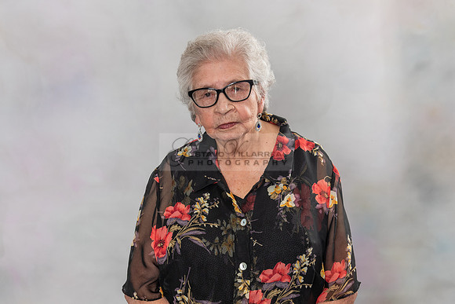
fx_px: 942
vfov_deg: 18.3
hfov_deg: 27.1
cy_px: 191
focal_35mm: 75
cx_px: 231
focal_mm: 48
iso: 200
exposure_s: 1/125
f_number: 5.6
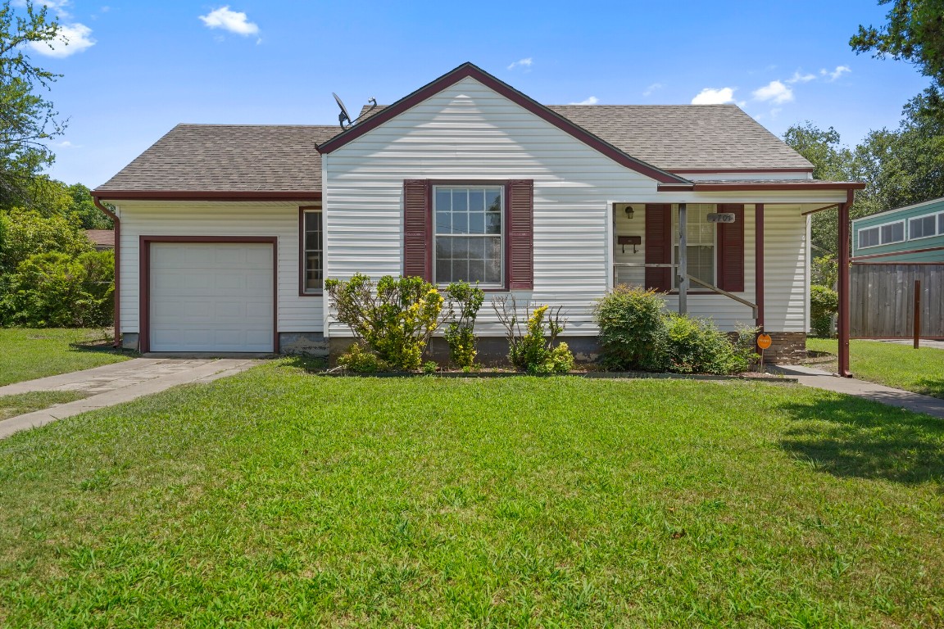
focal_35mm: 28
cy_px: 314
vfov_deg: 46.4
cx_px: 472
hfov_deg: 65.5
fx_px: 734
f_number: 9
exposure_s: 1/500
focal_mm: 28
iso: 320
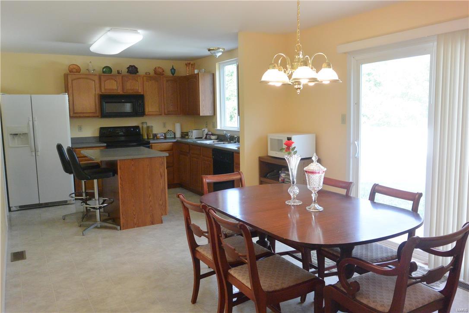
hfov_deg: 61.9
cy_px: 156
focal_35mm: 30
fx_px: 391
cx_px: 234
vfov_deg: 43.6
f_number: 3.5
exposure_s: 1/125
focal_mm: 11.4
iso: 360
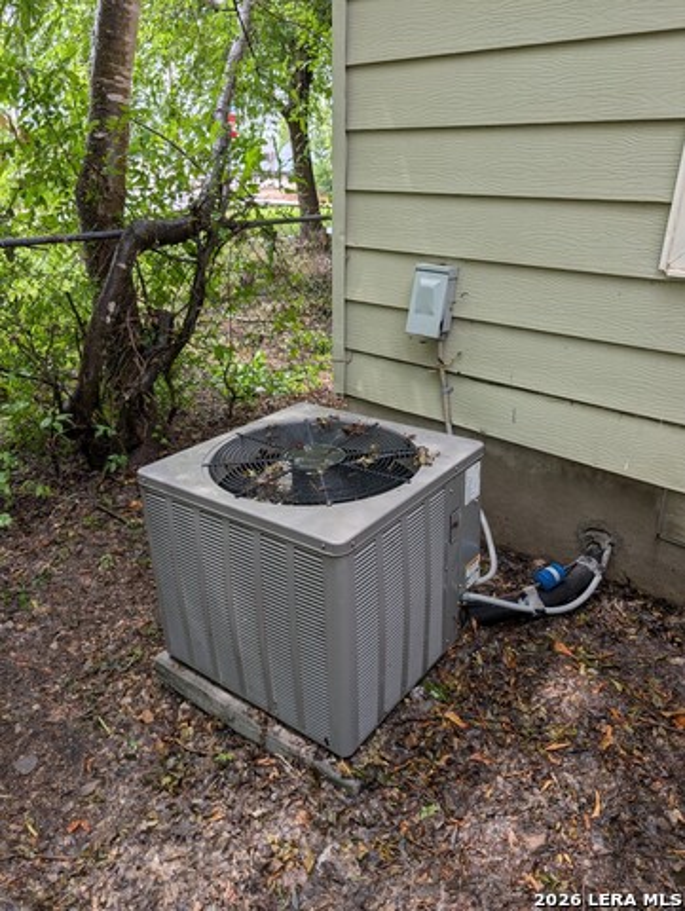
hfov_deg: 56.9
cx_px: 342
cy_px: 456
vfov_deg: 71.5
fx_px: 632
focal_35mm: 24
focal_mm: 6.9
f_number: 1.68
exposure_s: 1/873
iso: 19
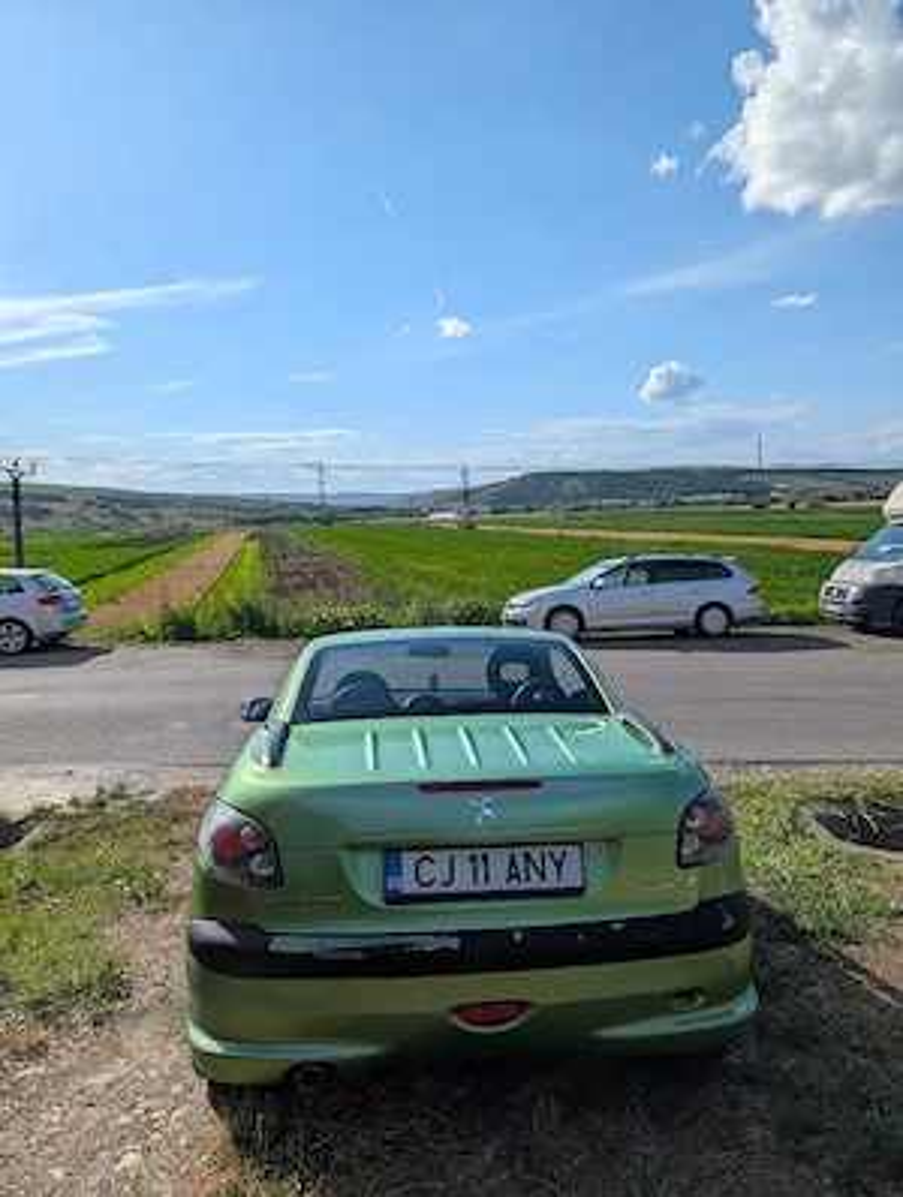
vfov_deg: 71.5
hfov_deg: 57.0
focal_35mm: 24
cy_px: 598
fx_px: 832
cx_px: 452
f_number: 1.68
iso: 19
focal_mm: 6.9
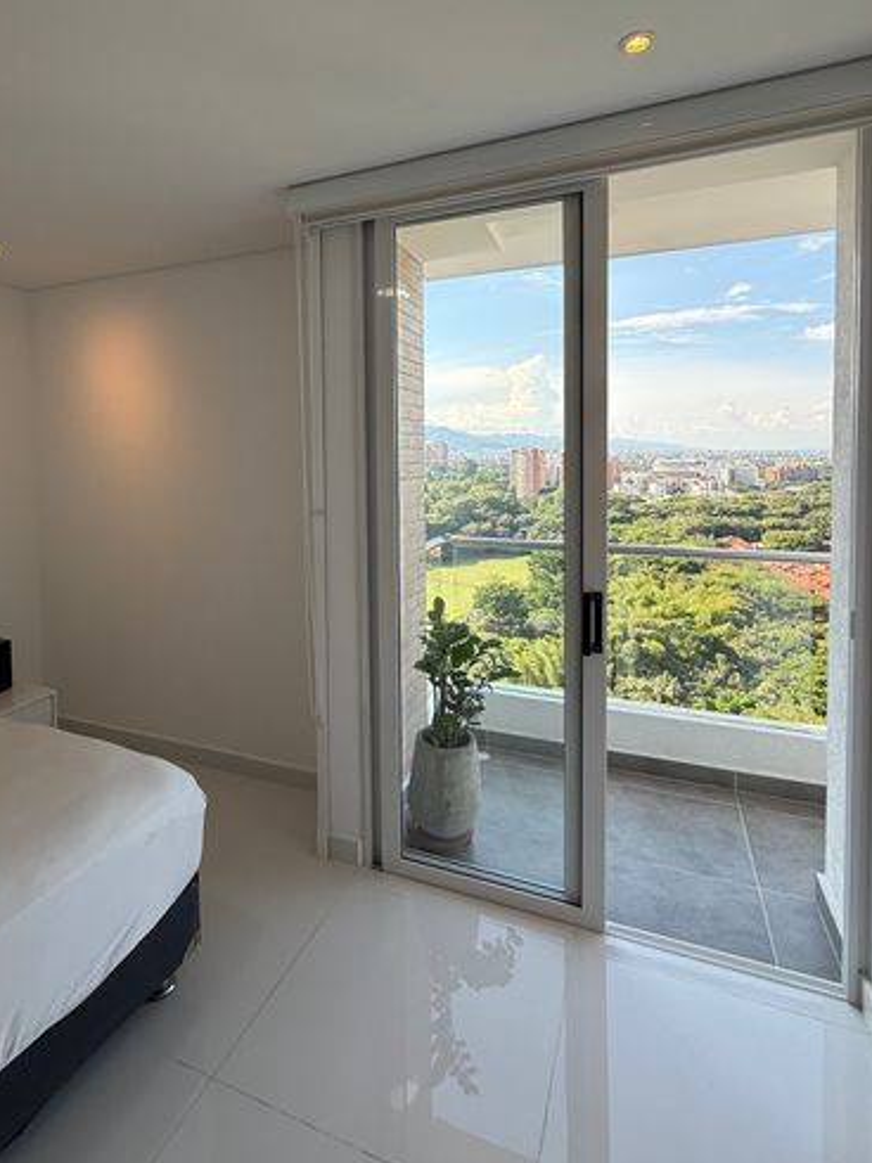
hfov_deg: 68.3
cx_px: 377
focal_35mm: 19
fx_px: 638
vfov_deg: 83.9
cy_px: 482
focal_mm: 2.22
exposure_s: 1/439
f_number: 2.2
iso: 64
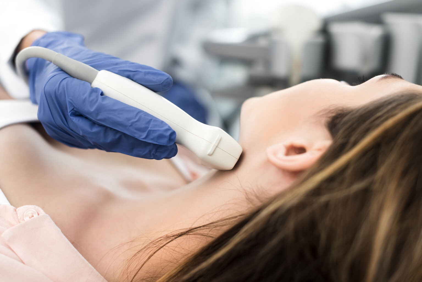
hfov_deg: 39.6
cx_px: 211
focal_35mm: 50
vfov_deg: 27.0
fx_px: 586
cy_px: 141
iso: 125
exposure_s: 1/200
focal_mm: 50
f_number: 2.8
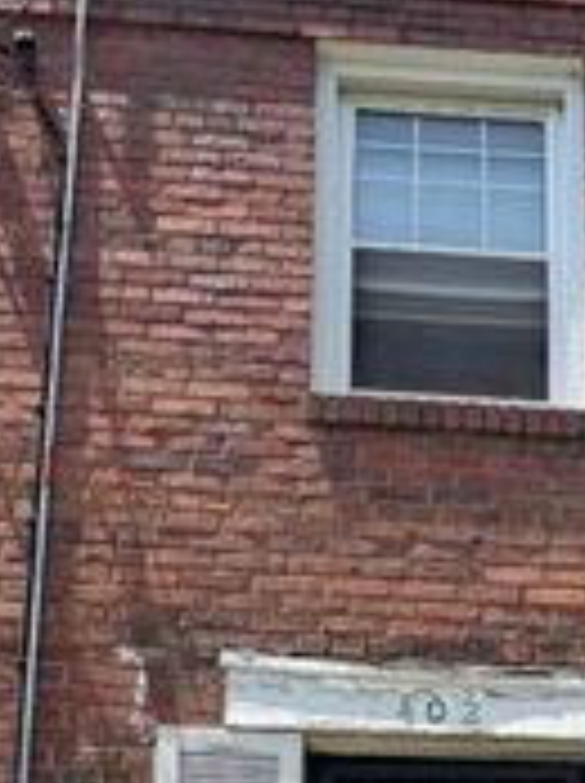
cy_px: 1033
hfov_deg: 15.5
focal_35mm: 92
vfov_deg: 19.6
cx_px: 684
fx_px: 2078
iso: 80
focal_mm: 6.76
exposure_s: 1/2053
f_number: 1.78
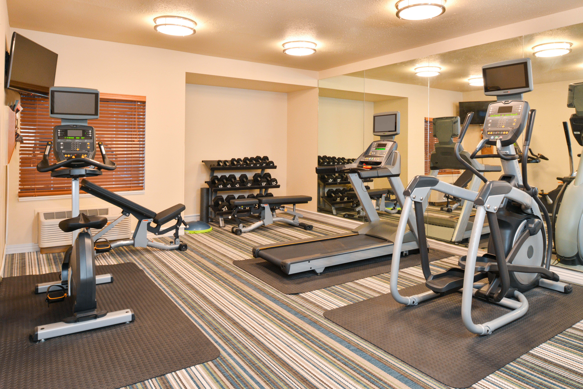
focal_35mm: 24
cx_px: 292
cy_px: 194
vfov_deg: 53.2
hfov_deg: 73.7
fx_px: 389
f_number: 9.5
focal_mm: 24
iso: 640
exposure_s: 1/5
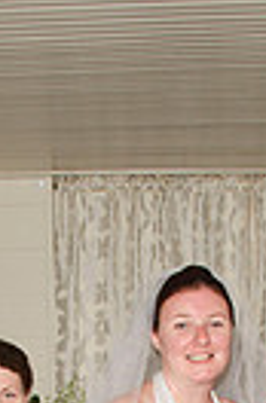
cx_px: 128
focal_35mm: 92
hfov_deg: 14.7
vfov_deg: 18.7
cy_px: 659
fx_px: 1028
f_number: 5.6
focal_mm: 18
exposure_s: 1/250
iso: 400
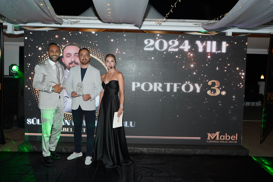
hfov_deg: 54.4
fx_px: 265
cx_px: 136
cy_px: 91
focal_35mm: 35
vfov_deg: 37.9
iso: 500
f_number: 4
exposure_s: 1/125
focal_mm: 35
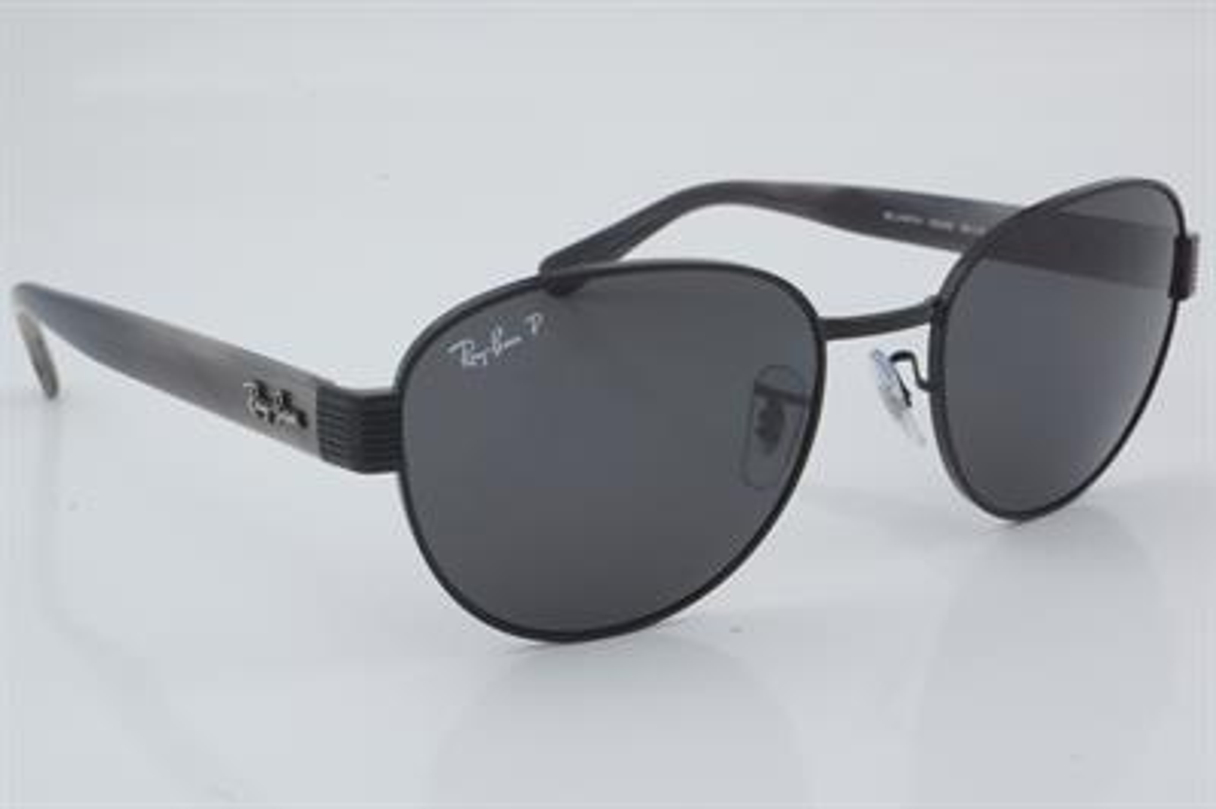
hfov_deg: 27.0
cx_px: 608
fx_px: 2531
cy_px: 404
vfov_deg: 18.2
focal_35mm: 75
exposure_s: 1/3
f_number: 32
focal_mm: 50
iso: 100
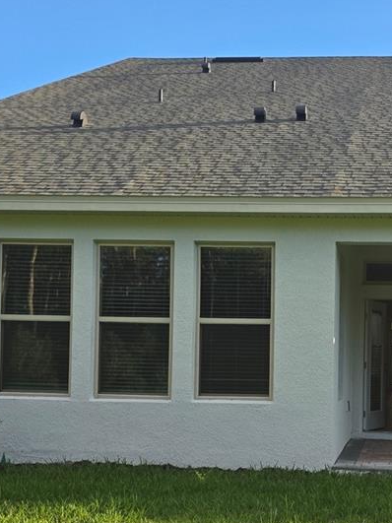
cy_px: 348
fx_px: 785
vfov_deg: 36.5
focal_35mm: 52
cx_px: 353
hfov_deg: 27.0
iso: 80
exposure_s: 1/1973
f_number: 1.7
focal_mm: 6.3
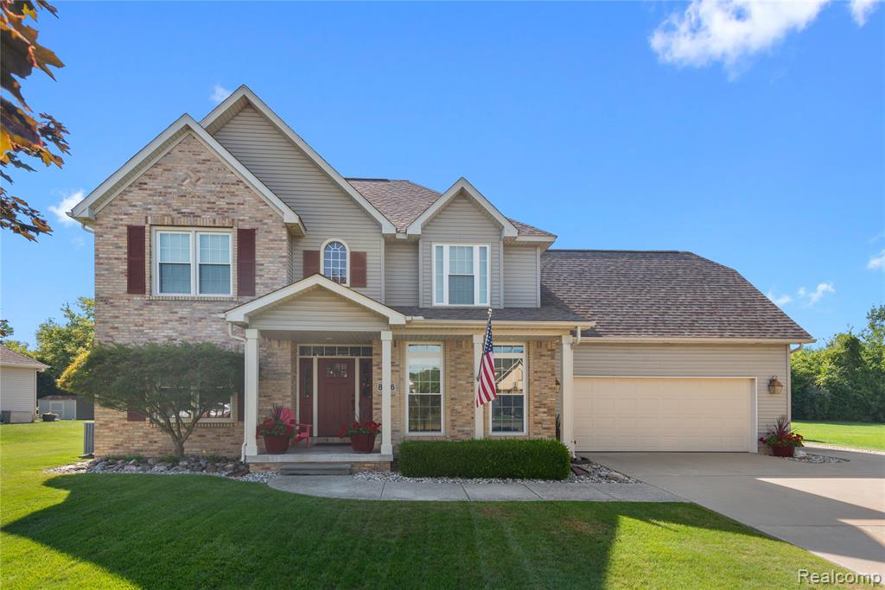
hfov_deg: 93.3
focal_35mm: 17
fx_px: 418
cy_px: 295
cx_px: 442
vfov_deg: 70.5
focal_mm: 17
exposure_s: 1/125
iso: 320
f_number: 9
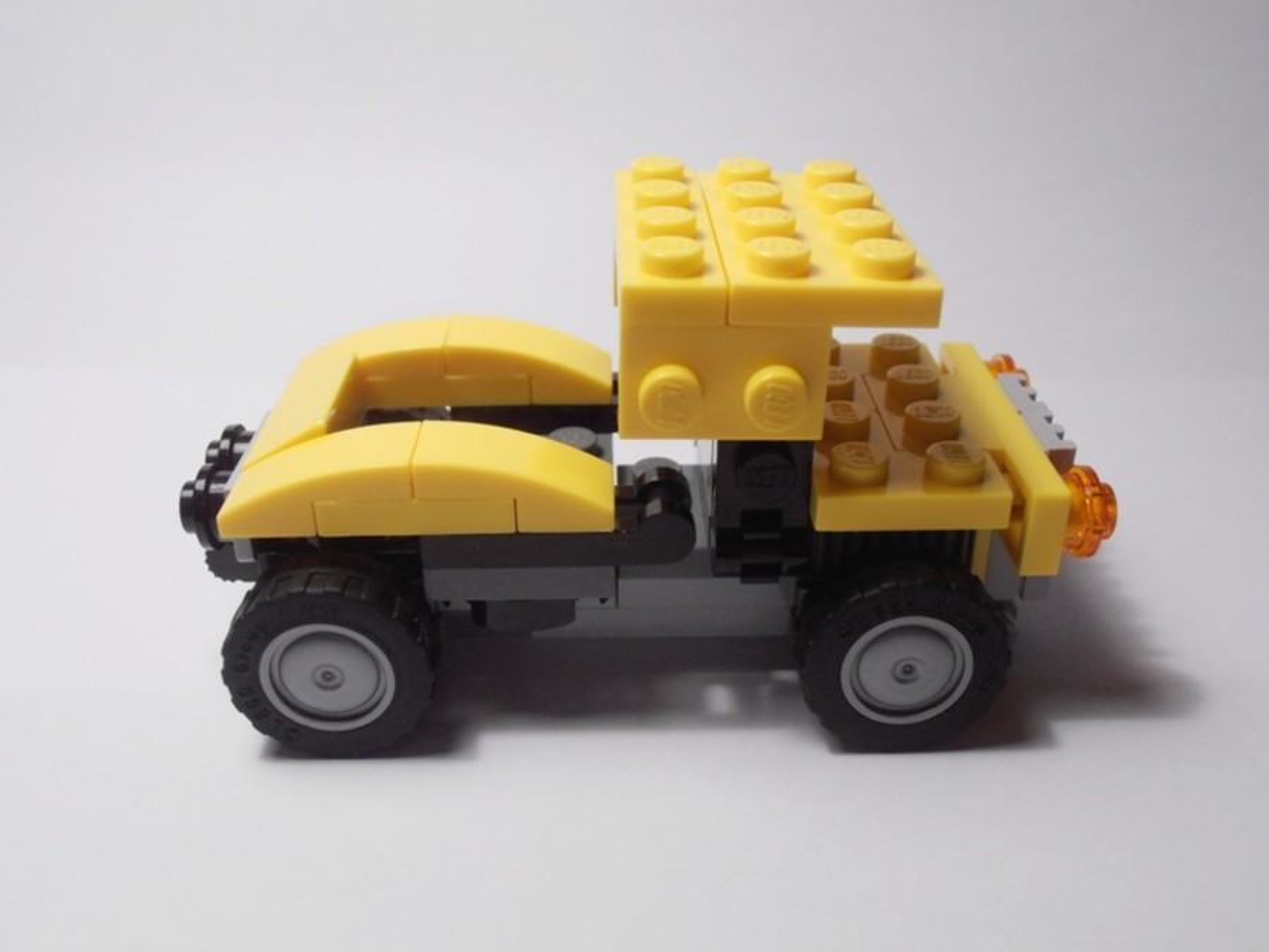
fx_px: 1356
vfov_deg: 38.7
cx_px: 634
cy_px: 476
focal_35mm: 37
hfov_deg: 50.1
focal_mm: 6.61
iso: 80
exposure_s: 1/50
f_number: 3.9
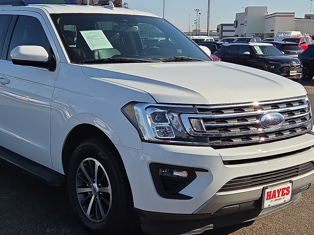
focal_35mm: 55
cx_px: 122
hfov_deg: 34.8
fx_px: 499
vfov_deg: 26.6
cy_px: 114
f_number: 1.8
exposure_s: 1/1429
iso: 25
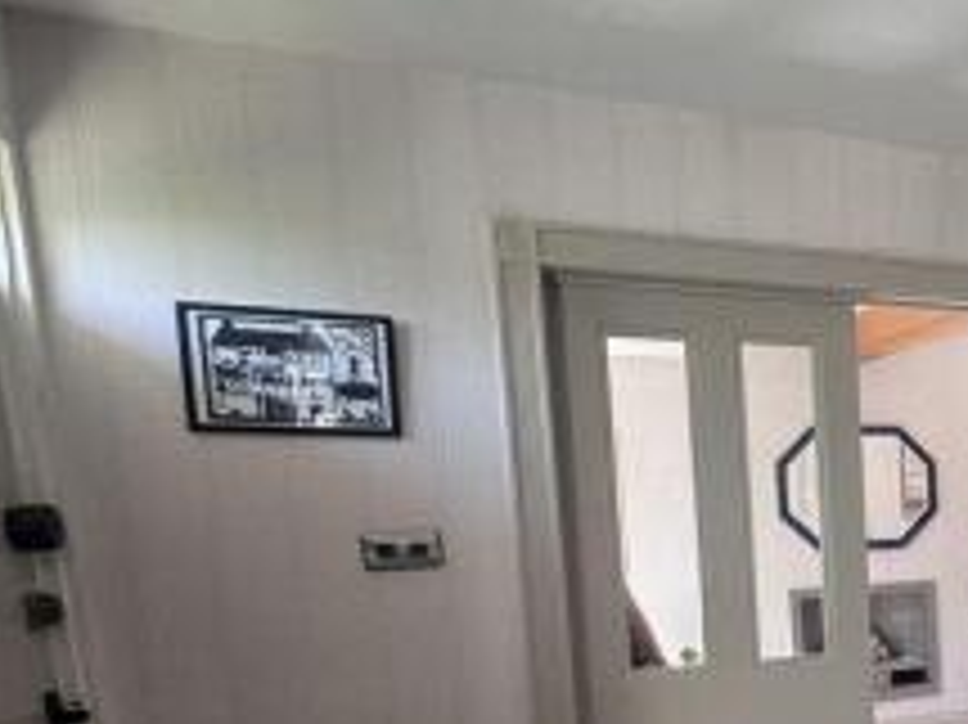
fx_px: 1062
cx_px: 1128
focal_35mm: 38
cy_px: 618
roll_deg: -1.7
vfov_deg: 35.9
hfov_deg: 38.2
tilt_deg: -6.7
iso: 125
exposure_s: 1/99
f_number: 2.2
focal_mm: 2.22
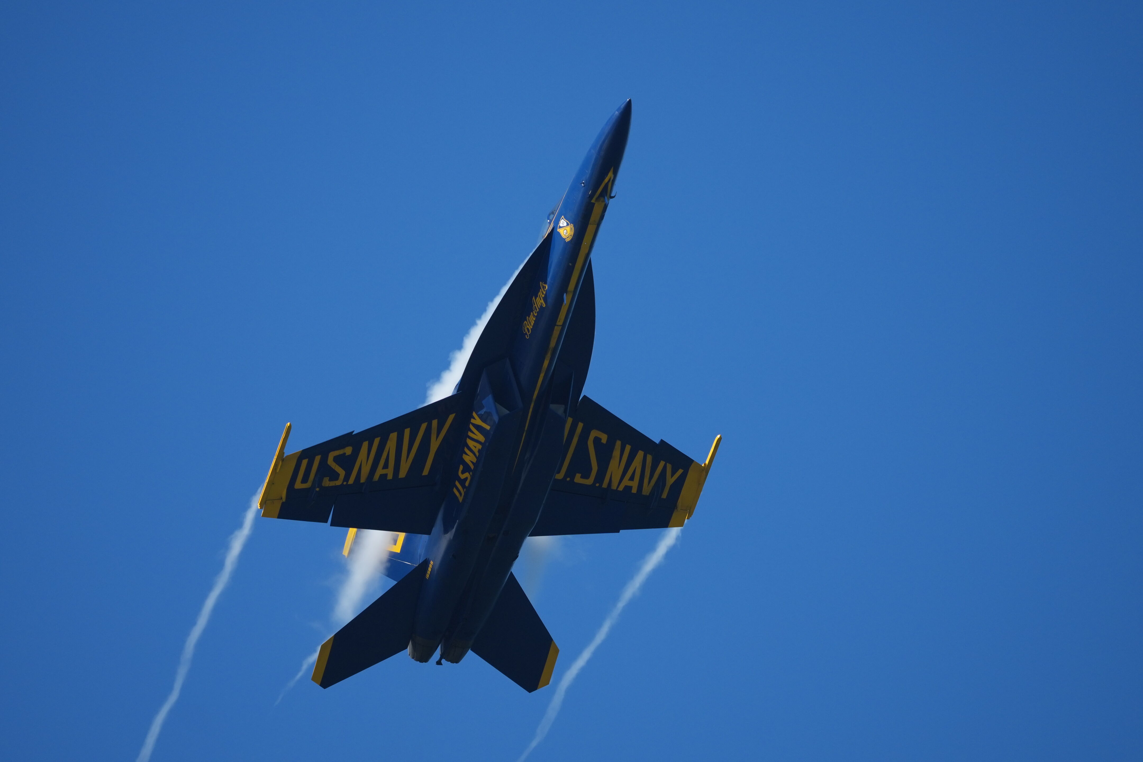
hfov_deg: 3.4
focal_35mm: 600
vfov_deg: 2.3
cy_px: 381
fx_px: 19049
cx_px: 572
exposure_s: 1/3200
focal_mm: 400
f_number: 4.5
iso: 400
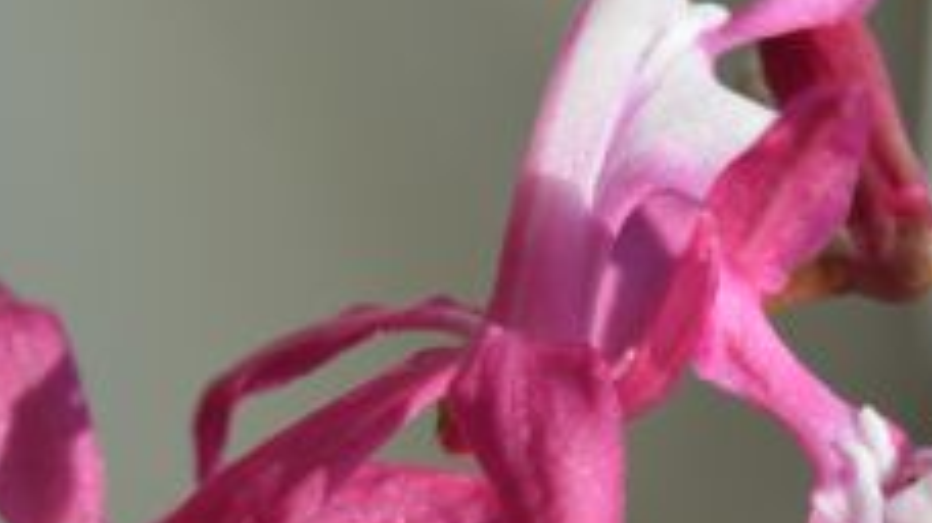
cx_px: 405
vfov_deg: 5.0
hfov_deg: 8.9
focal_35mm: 242
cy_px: 729
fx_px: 5989
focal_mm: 55
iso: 200
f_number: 8
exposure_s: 1/250
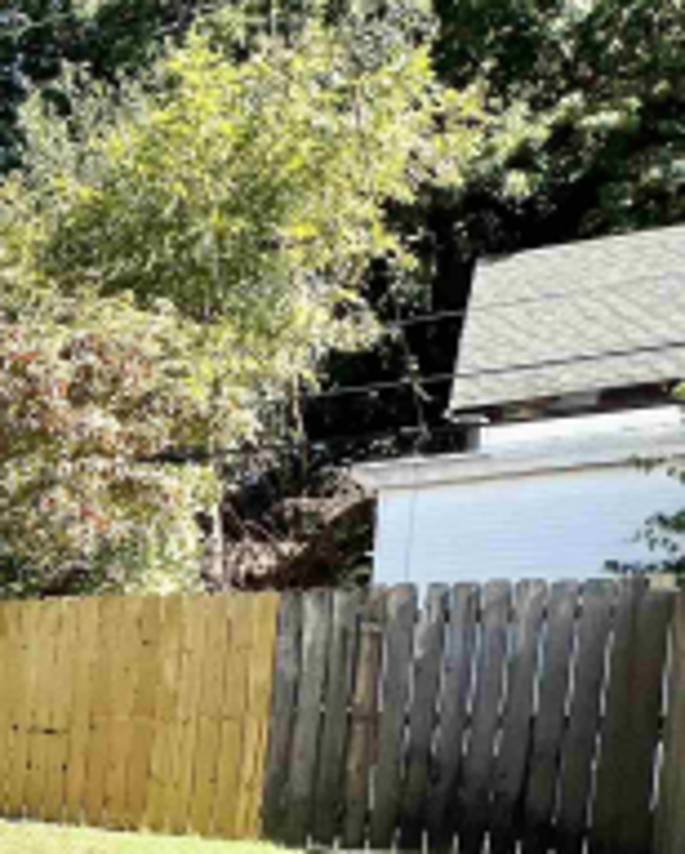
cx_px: -563
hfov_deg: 21.4
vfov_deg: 38.0
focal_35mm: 44
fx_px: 1113
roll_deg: +0.2
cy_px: 827
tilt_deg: -7.0
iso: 32
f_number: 1.8
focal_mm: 1.57
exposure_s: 1/1309
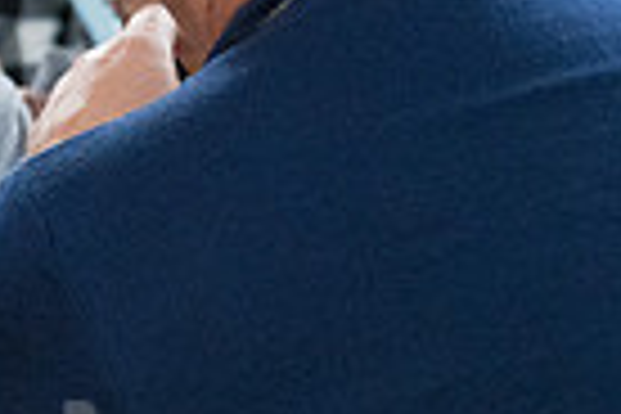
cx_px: -436
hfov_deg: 4.6
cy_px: -70
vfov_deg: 3.1
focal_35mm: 442
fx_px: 7624
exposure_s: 1/250
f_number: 5.6
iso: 4000
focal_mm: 105
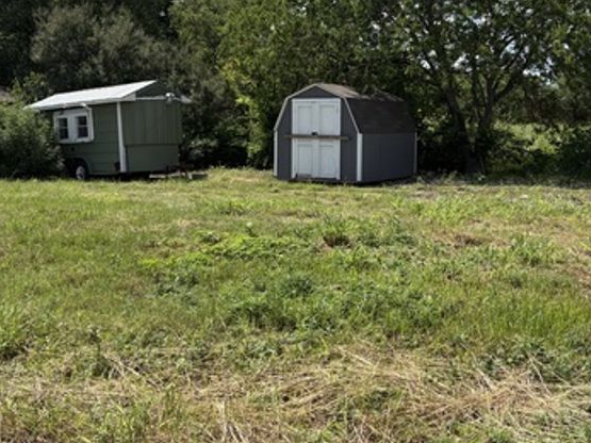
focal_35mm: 48
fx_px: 819
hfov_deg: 39.6
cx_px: 340
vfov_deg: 30.2
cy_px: 170
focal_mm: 5.96
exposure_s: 1/3623
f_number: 1.6
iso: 50
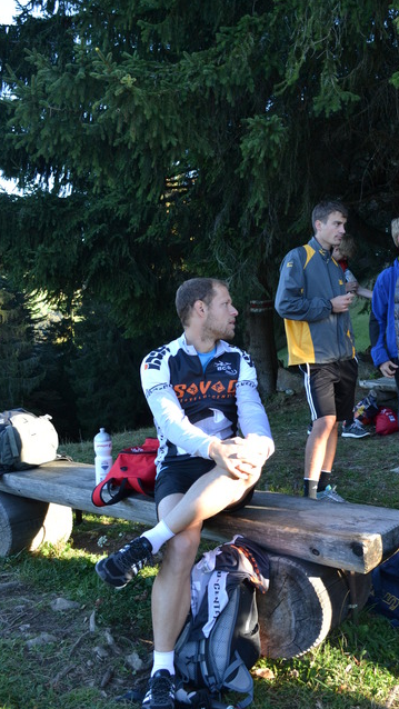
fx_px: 696
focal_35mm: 37
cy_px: 335
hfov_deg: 31.8
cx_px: 264
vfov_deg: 54.0
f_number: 5.6
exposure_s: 1/125
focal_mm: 20
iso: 360
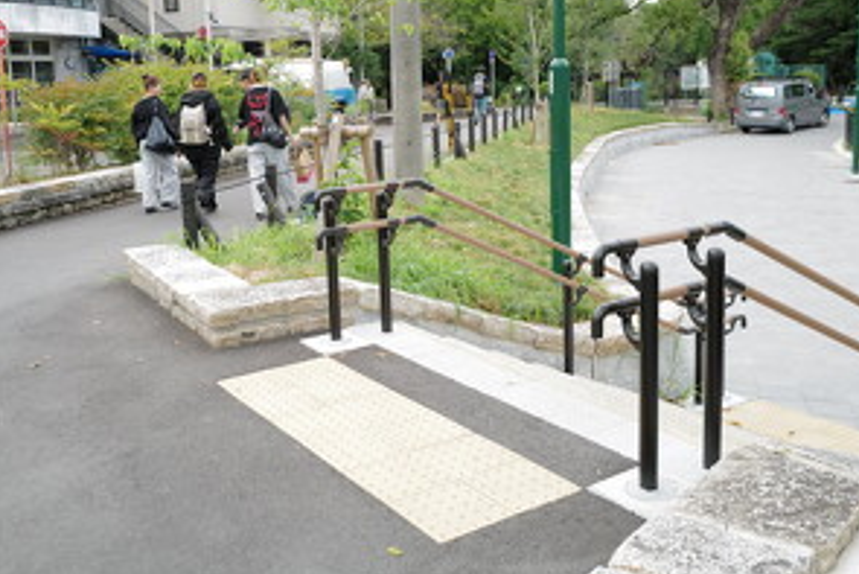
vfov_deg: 34.9
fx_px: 907
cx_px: 384
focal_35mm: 38
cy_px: 208
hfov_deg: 50.6
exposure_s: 1/200
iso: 100
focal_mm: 28
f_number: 4
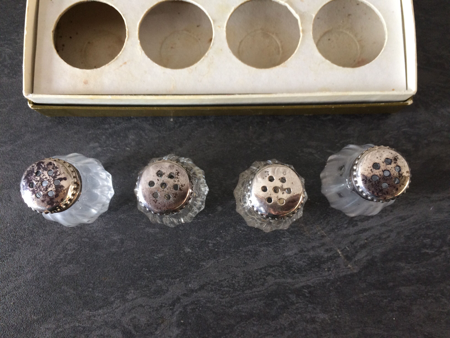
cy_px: 169
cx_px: 225
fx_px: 377
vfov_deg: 48.2
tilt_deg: -83.8
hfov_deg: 61.7
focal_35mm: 29
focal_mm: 4.15
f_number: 2.2
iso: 80
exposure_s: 1/33
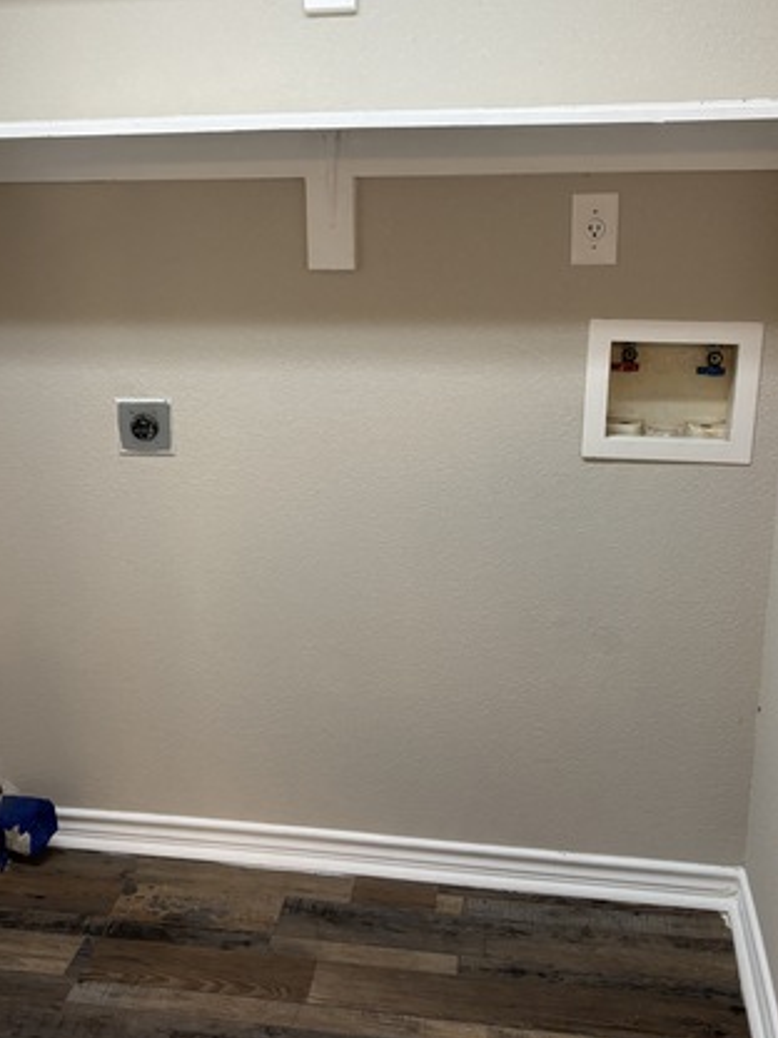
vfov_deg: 46.8
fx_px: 1199
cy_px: 477
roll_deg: +0.9
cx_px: 339
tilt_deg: -14.7
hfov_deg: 35.9
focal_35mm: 40
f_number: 1.6
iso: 125
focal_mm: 5.96
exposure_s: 1/60
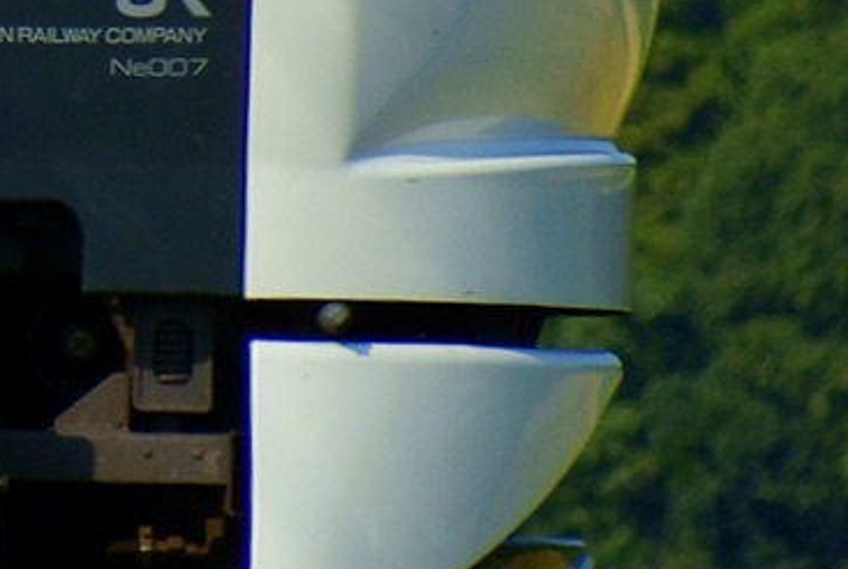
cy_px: -369
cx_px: -864
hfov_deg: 1.4
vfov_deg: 0.9
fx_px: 34706
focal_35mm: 1471
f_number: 6.3
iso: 125
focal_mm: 180
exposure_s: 1/800
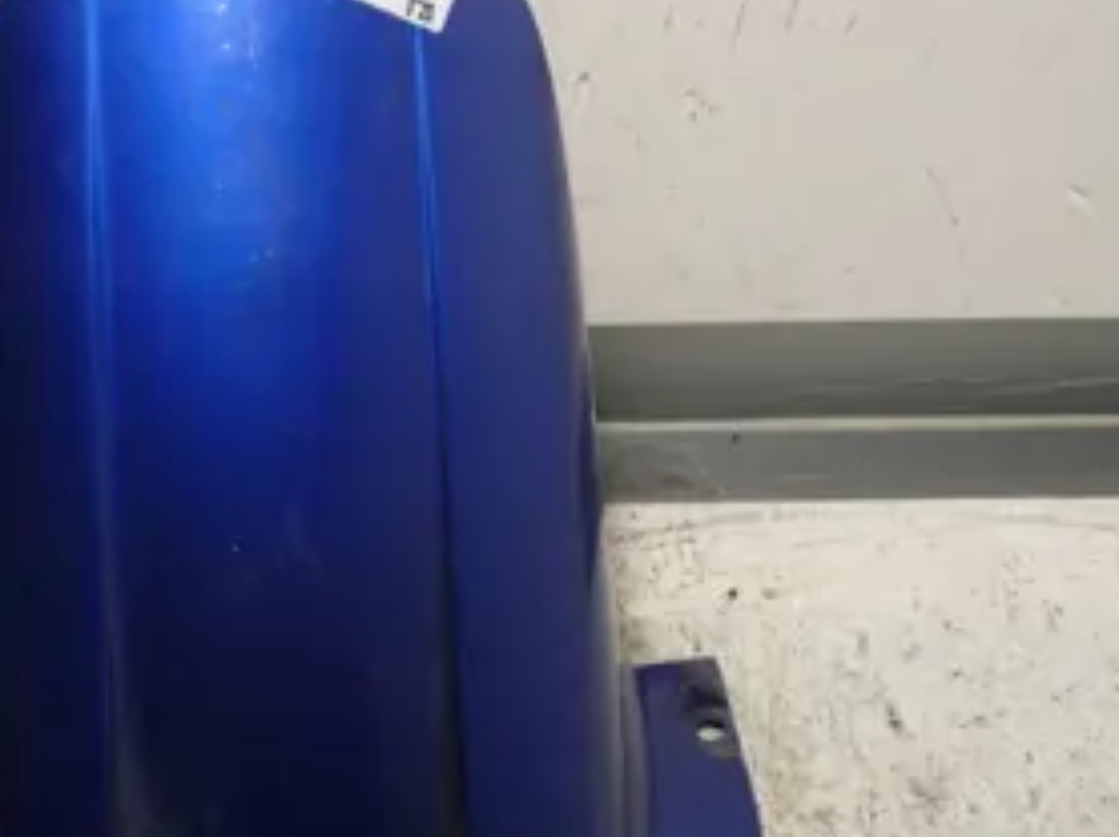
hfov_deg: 33.2
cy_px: 487
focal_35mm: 57
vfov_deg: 25.6
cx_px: 294
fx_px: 1841
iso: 80
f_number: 2.8
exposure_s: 1/30
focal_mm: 5.5
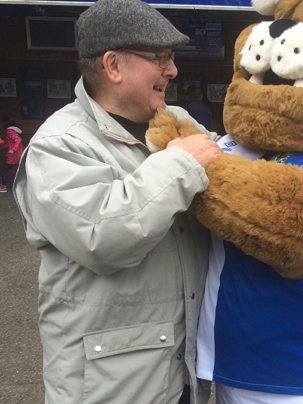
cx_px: 234
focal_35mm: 55
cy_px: 272
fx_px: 642
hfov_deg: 26.2
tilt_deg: -14.4
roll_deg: -1.1
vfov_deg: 34.6
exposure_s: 1/578
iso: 32
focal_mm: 4.15
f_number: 2.2
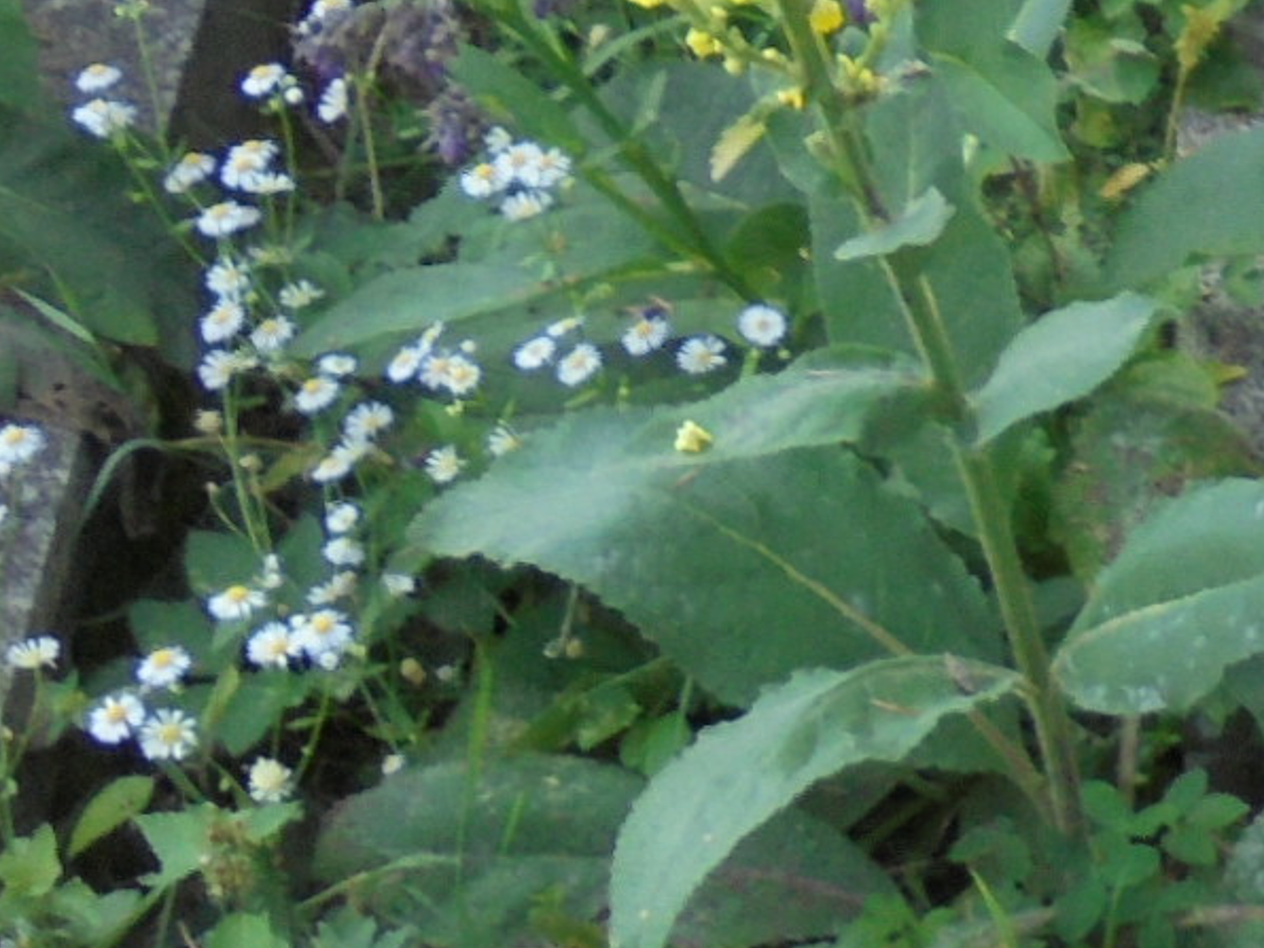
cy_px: 257
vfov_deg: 13.1
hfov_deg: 15.6
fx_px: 4126
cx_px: 2085
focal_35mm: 113
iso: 100
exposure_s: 1/60
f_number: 3.5
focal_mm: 4.6
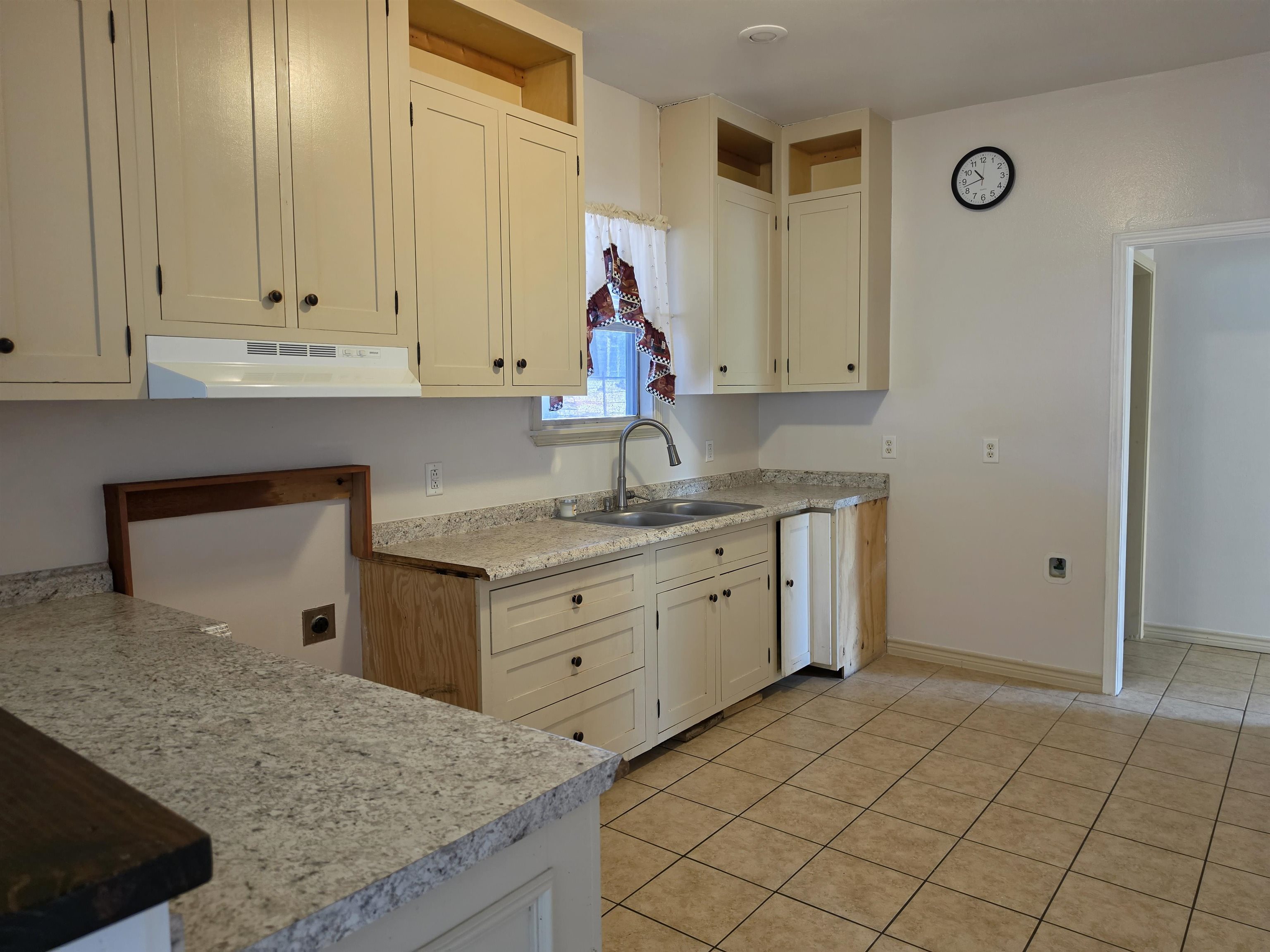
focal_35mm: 23
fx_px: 844
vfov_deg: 58.9
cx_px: 635
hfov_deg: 73.9
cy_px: 476
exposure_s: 1/120
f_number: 1.4
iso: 320
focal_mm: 6.5
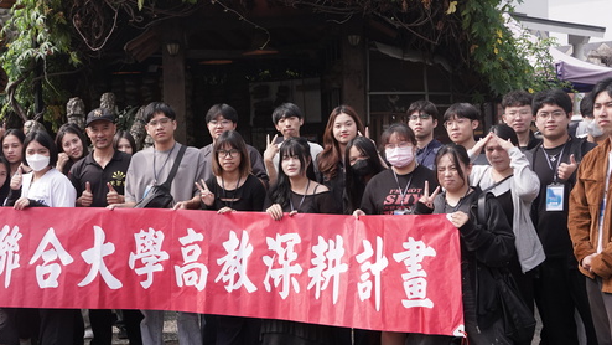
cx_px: 249
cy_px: 190
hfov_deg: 39.7
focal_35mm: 52
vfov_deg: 23.1
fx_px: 844
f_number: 5.6
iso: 1600
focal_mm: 35
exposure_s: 1/4000
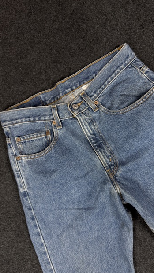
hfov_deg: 42.8
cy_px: 140
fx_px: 196
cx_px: 87
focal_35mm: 27
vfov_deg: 69.8
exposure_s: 1/100
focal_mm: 6.76
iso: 100
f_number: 1.78
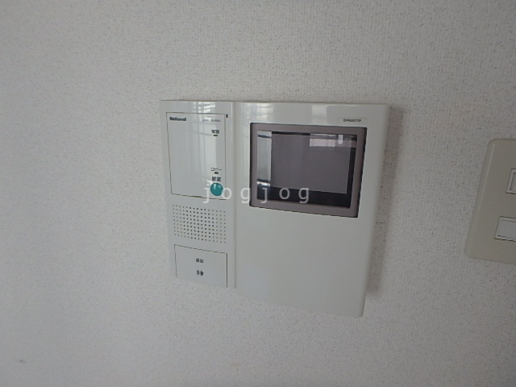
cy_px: 194
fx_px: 313
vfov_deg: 63.4
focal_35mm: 21
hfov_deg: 79.0
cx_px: 258
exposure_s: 1/80
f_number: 3.5
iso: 125
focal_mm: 3.7
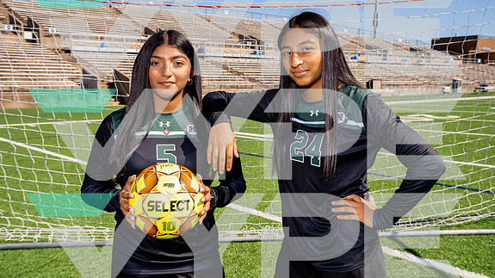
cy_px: 135
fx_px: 485
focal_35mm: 37
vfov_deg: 32.0
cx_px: 247
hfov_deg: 54.0
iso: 100
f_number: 8
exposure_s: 1/250
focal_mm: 35
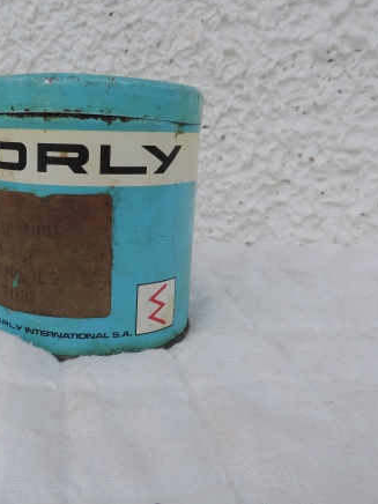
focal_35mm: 33
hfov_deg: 41.6
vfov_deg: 55.3
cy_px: 245
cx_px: 91
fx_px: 480
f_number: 3
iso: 80
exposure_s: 1/160
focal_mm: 4.3
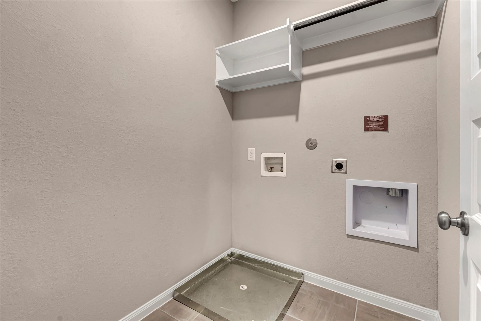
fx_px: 200
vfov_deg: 77.3
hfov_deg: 100.4
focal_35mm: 15
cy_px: 160
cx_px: 240
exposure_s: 1/5
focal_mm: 10
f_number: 8
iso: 200
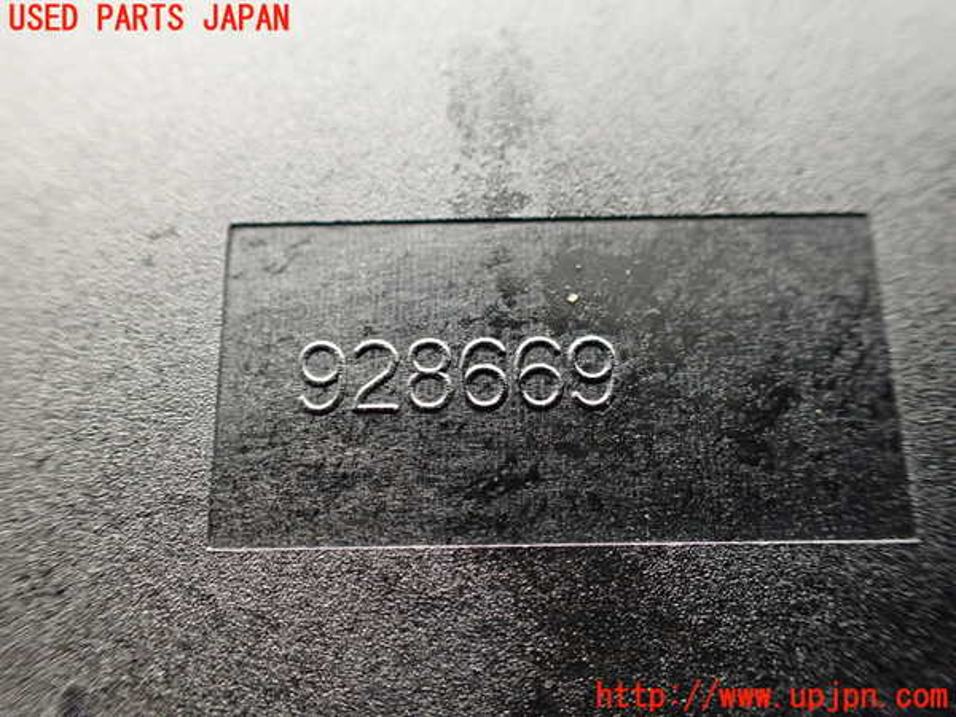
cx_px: 478
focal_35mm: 30
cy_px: 358
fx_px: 829
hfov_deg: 60.0
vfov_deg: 46.8
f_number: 2.3
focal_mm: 5.4
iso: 500
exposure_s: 1/125
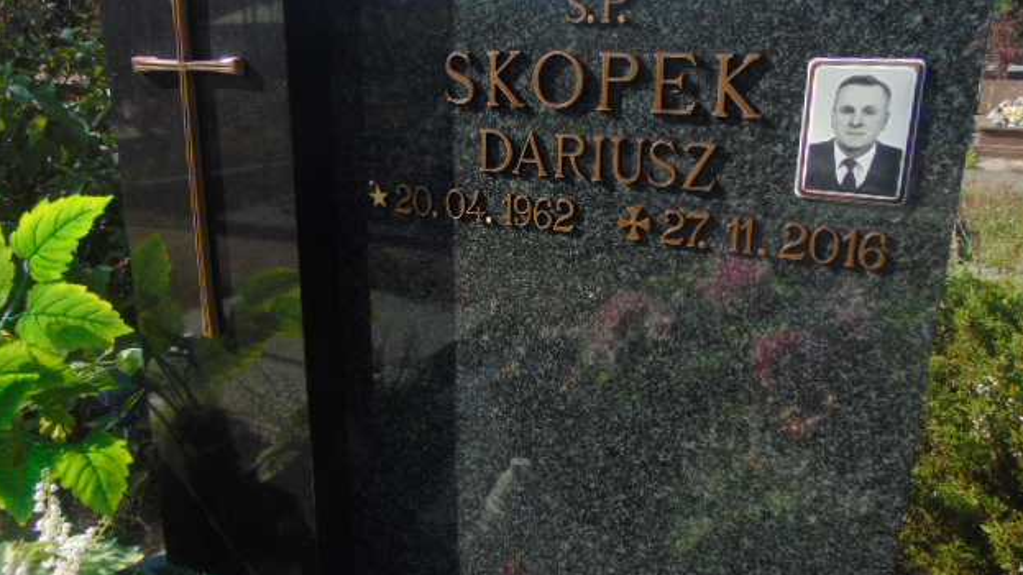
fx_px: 759
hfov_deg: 67.9
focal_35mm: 28
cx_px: 512
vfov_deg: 41.4
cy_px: 260
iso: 80
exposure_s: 1/1000
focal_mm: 4.5
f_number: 3
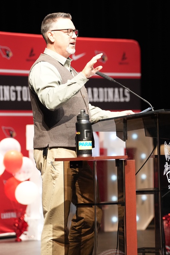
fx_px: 1602
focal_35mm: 226
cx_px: 128
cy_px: 128
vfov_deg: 9.1
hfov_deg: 6.1
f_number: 3.5
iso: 3200
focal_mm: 150
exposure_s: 1/160
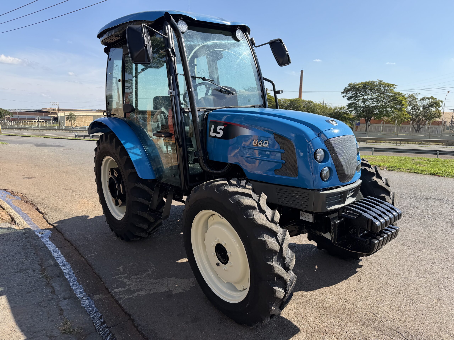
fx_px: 315
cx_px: 227
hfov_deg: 71.6
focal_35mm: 24
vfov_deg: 56.8
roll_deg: -1.2
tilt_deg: -9.7
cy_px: 170
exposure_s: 1/2525
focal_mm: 6.76
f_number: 1.78
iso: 80
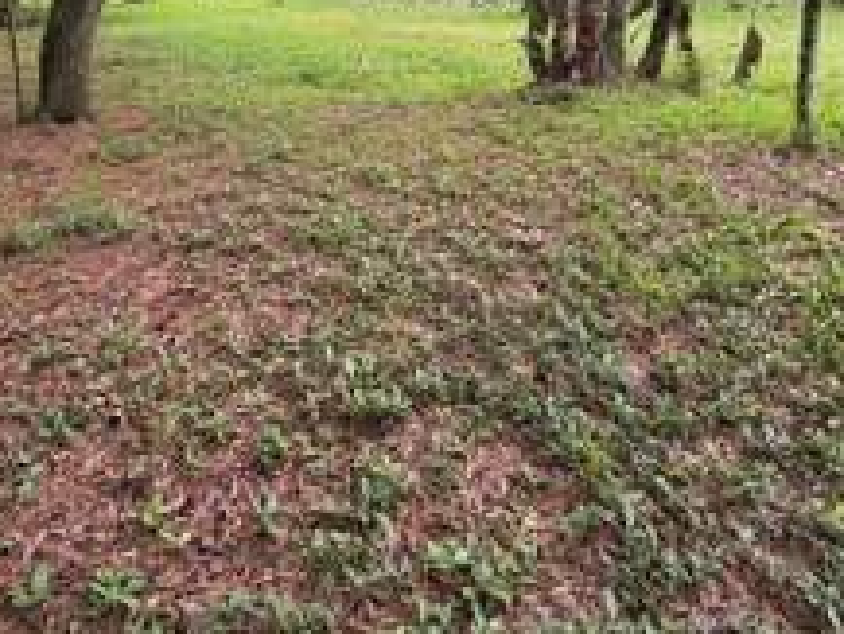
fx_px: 756
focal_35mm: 31
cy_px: -4
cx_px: 412
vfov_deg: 39.9
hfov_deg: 58.3
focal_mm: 2.22
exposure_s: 1/127
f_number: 2.2
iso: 40
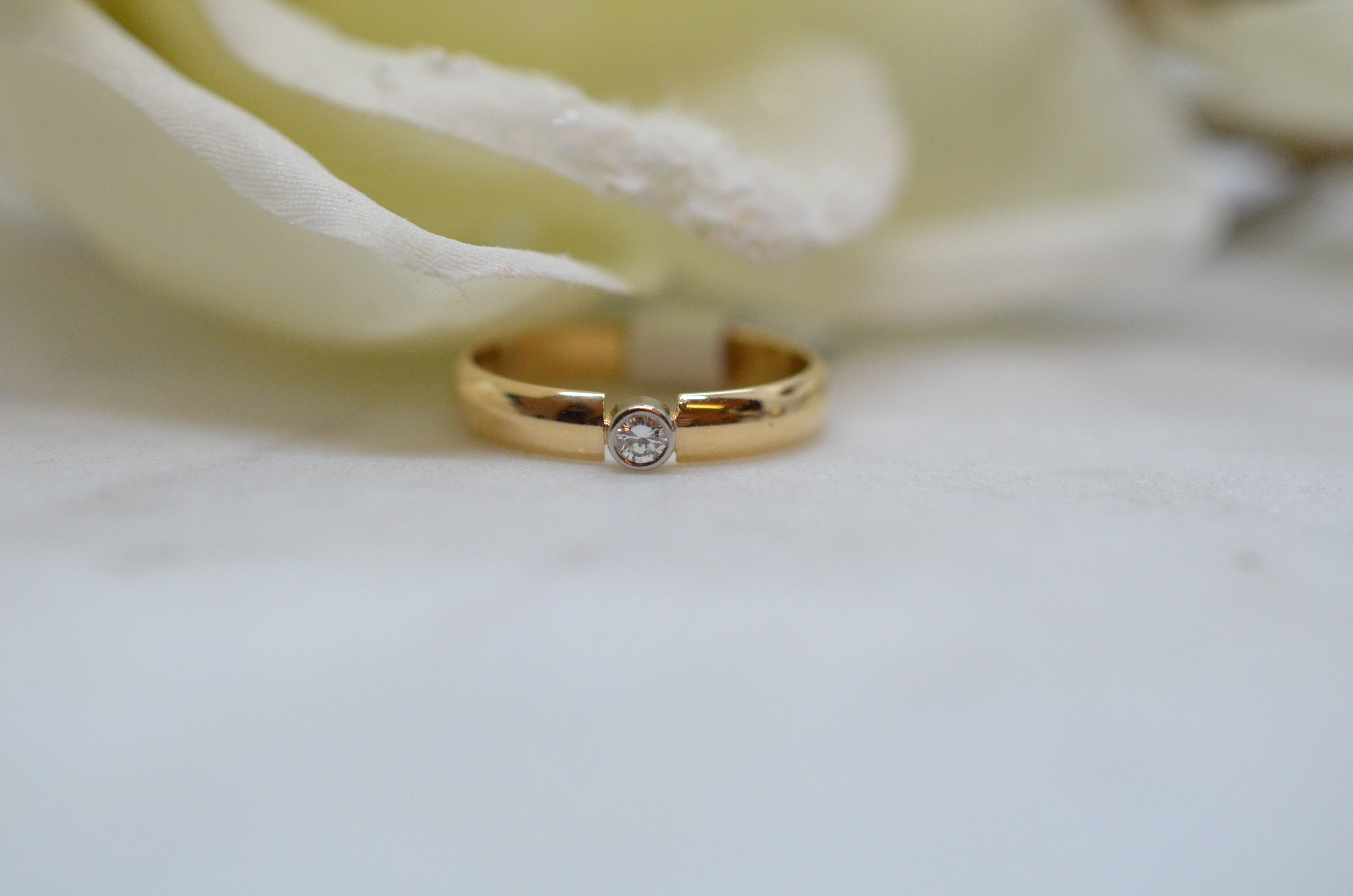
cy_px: 448
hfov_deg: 33.5
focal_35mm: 60
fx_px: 2250
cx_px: 676
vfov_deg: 22.5
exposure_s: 1/2000
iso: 3200
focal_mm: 40
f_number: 5
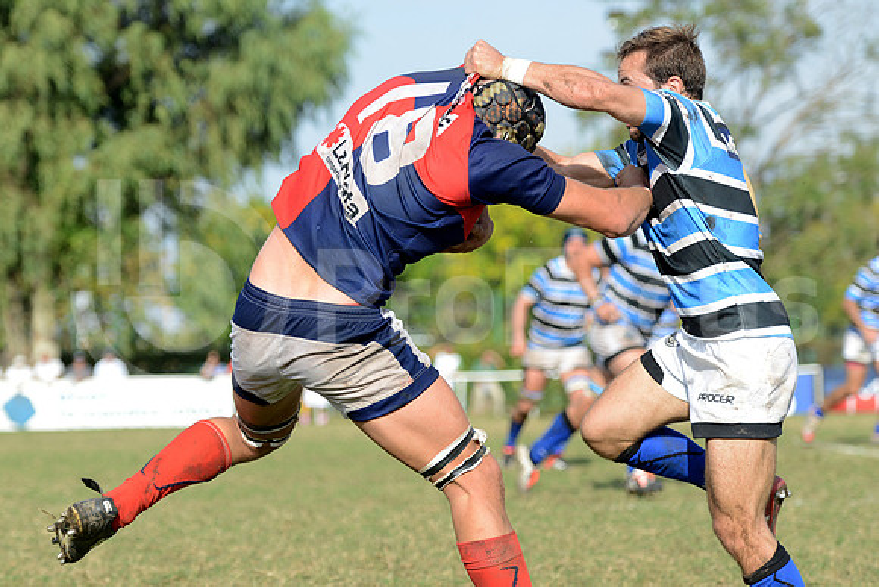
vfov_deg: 10.6
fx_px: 3175
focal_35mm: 130
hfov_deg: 15.8
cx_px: 440
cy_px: 294
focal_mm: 130
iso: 500
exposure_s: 1/1600
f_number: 4
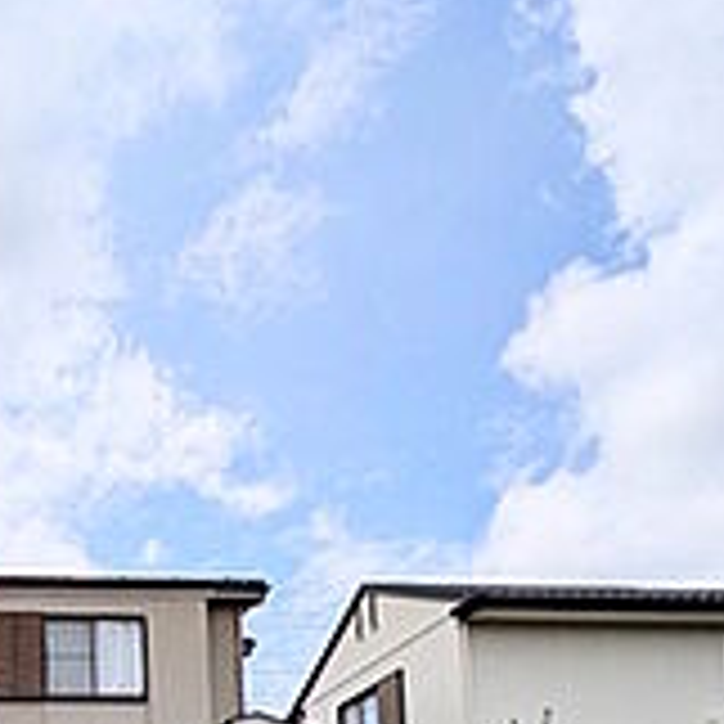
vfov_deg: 30.3
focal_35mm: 46
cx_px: -85
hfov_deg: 32.1
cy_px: 904
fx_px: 1088
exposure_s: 1/4367
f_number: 2.2
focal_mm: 1.83
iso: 51
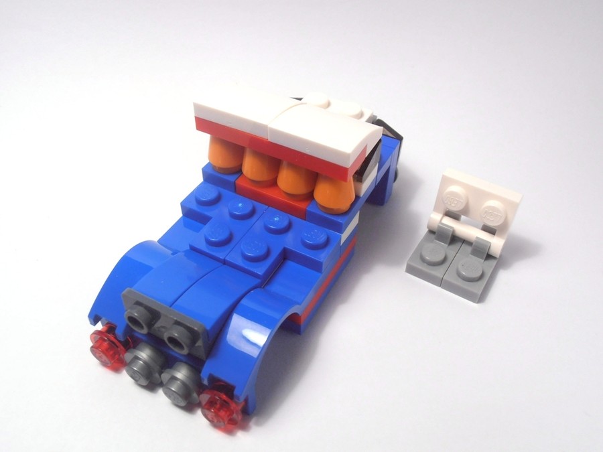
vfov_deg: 38.7
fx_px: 645
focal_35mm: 37
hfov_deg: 50.1
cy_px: 226
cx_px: 302
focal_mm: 6.61
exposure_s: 1/80
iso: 80
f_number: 3.9
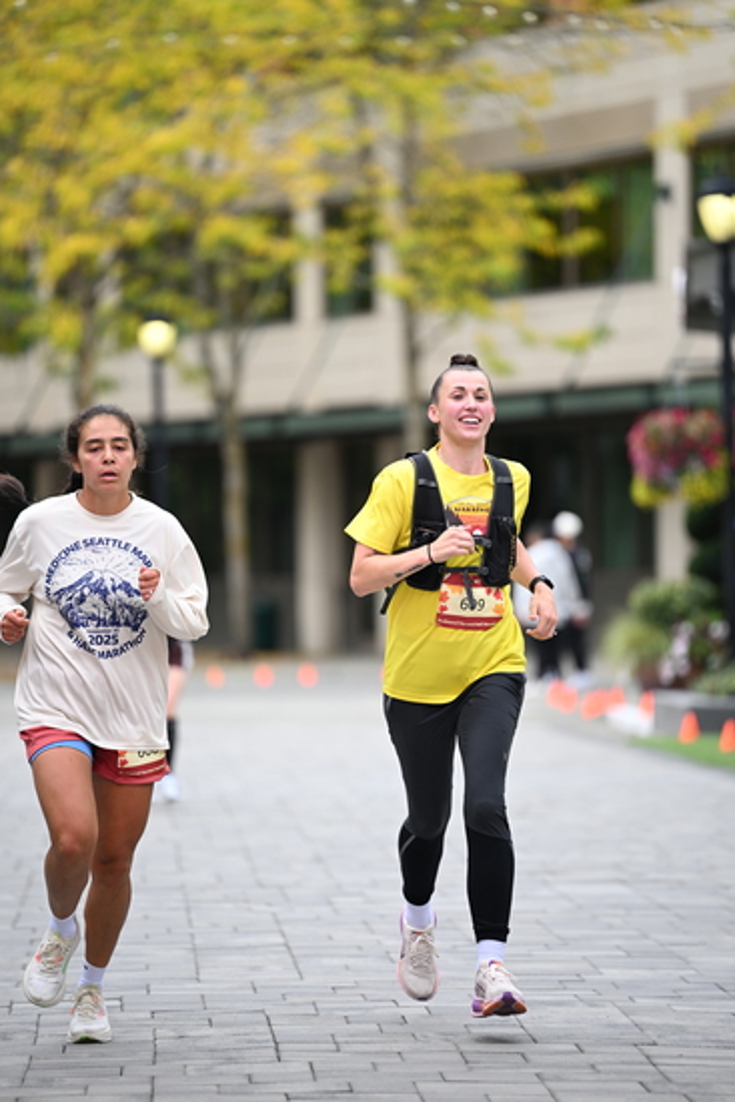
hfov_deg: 6.9
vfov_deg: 10.3
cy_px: 551
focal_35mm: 200
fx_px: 6121
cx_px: 368
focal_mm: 200
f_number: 2.8
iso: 640
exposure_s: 1/2000
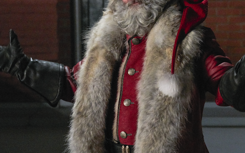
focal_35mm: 151
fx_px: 1008
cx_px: 134
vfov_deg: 8.7
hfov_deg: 13.9
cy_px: 46
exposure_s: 1/100
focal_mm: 97
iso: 12800
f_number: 5.6
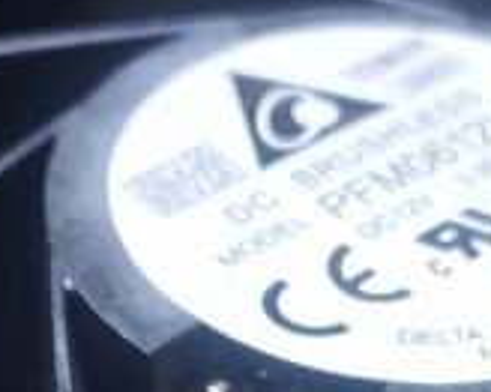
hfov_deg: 13.5
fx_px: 2077
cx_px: 302
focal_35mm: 143
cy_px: 670
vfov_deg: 10.3
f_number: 1.8
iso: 400
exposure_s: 1/33
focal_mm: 4.6
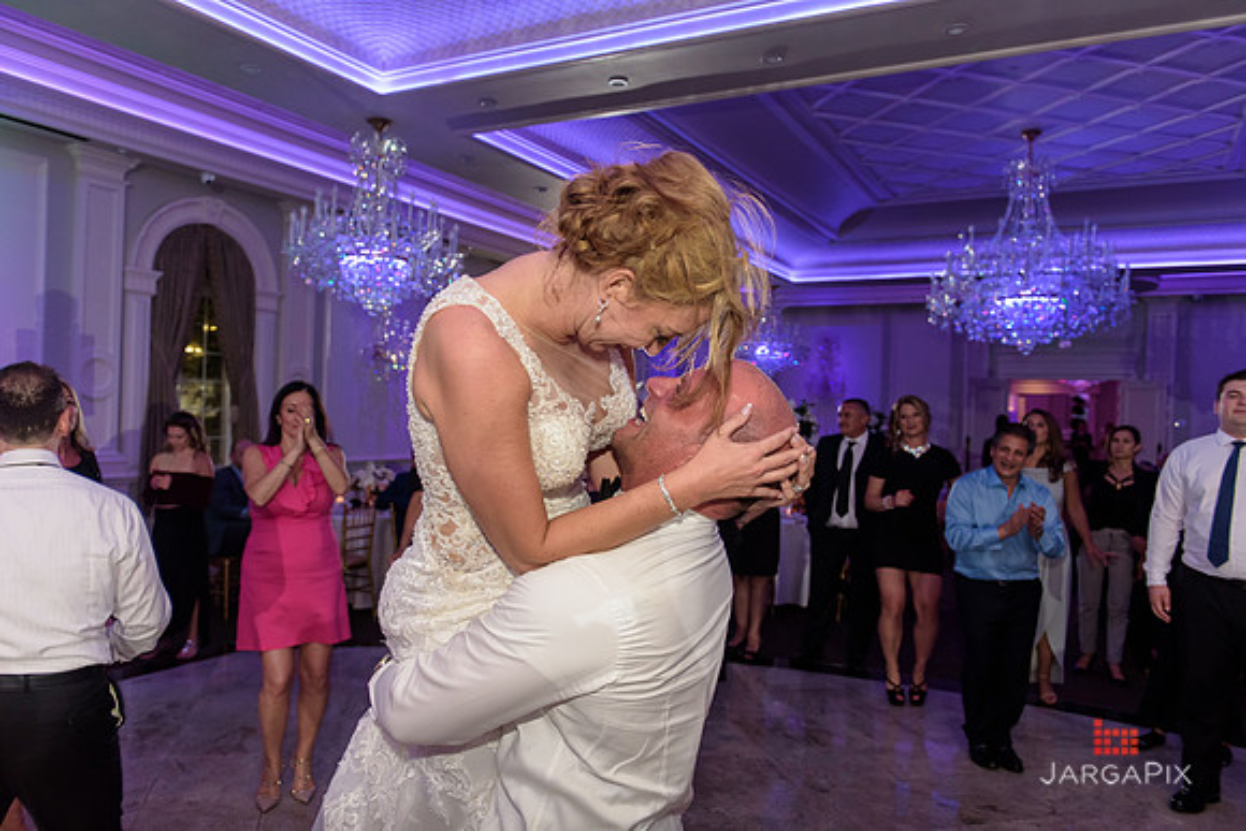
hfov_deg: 67.4
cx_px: 623
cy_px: 416
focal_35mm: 27
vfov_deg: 48.0
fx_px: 935
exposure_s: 1/125
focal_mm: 27
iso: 1600
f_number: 3.2
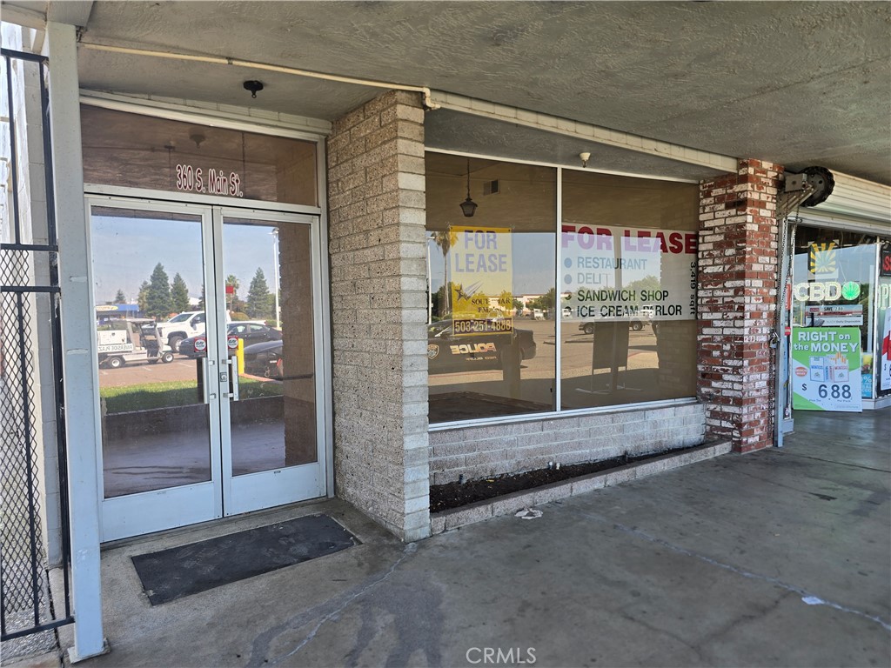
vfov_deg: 58.9
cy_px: 334
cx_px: 446
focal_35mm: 23
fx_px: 592
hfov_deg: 73.9
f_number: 1.7
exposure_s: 1/180
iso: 25
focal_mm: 6.3
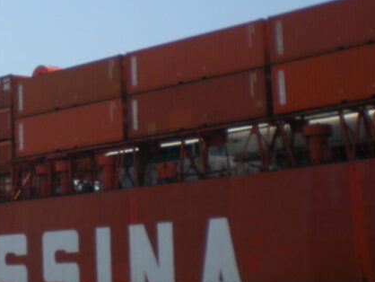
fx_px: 1181
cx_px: -89
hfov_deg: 17.1
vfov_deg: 13.4
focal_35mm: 109
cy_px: 1
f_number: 4.6
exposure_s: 1/500
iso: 64
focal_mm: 6.3
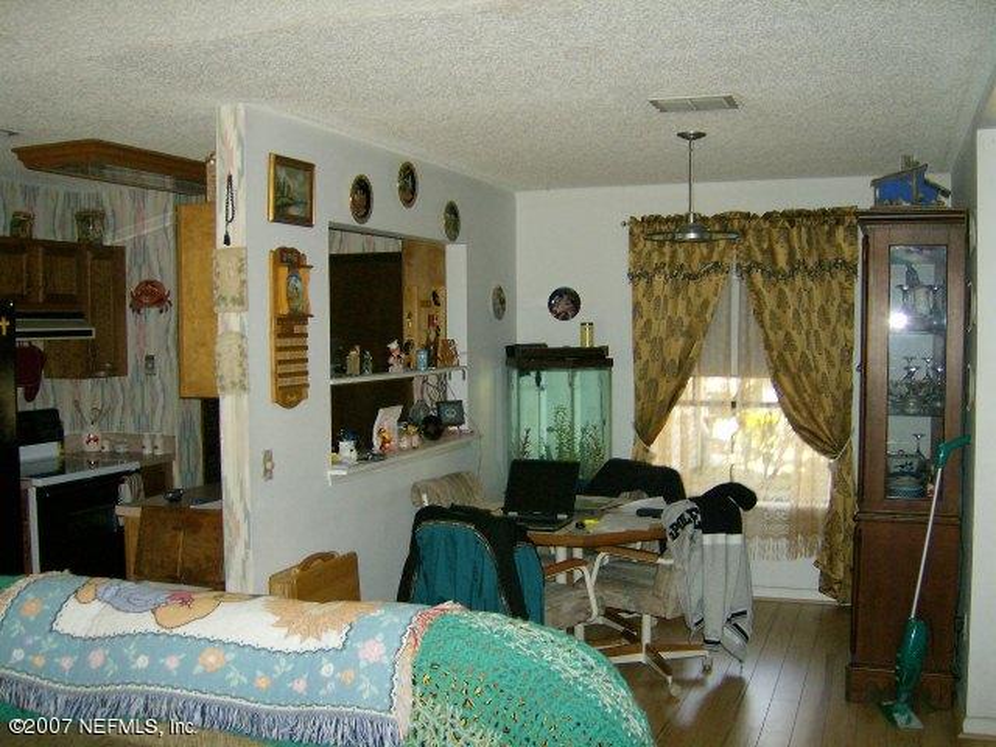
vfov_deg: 39.7
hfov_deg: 51.4
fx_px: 1036
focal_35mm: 36
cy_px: 374
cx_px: 498
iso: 200
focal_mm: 6
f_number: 2.8
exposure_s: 1/60
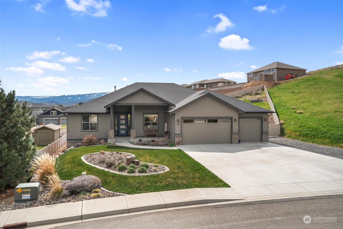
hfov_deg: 65.5
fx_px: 267
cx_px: 172
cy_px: 114
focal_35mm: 28
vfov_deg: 46.4
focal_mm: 10.26
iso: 400
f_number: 9
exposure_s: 1/160
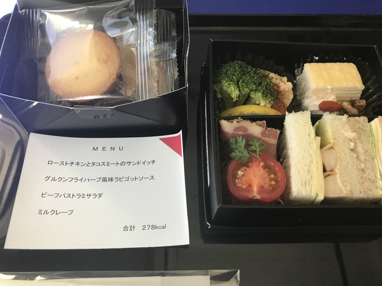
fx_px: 309
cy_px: 143
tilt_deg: -61.2
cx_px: 191
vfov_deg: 49.7
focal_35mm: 28
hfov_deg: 63.4
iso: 25
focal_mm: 3.99
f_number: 1.8
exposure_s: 1/40
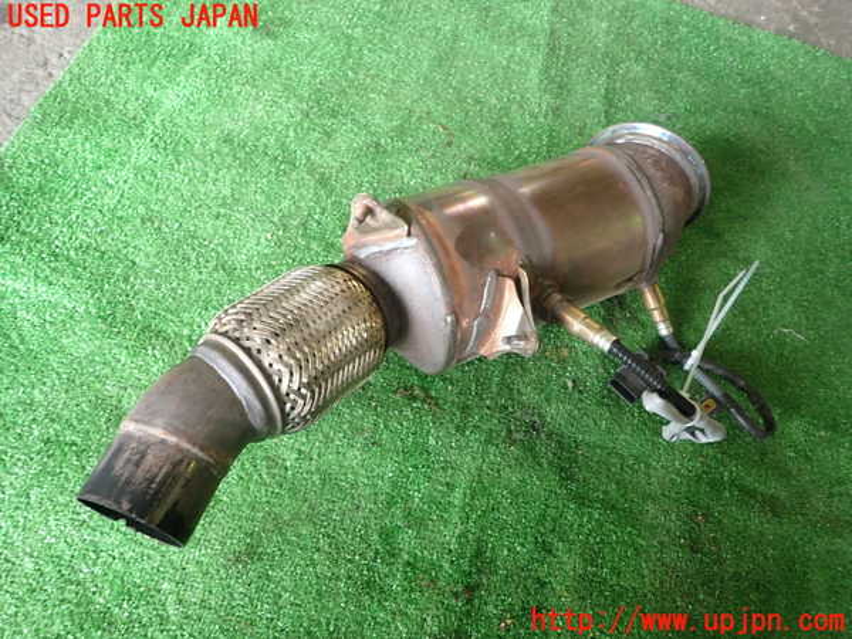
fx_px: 615
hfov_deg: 69.4
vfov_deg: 54.9
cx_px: 426
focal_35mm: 25
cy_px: 320
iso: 200
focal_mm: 4.5
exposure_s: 1/40
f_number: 2
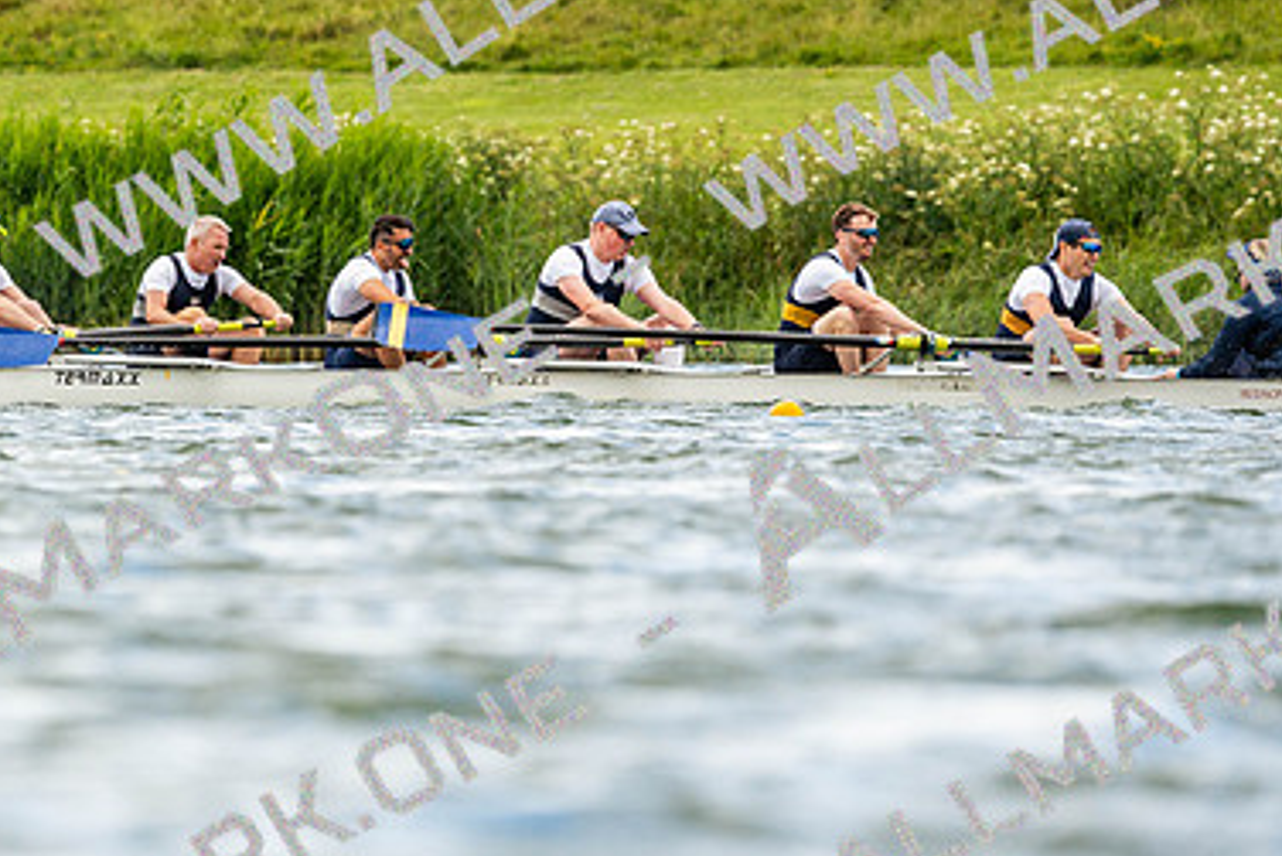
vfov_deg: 2.0
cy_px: 288
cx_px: 457
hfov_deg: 3.0
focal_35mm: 680
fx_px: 24224
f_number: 6.3
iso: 640
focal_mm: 441
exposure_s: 1/2000
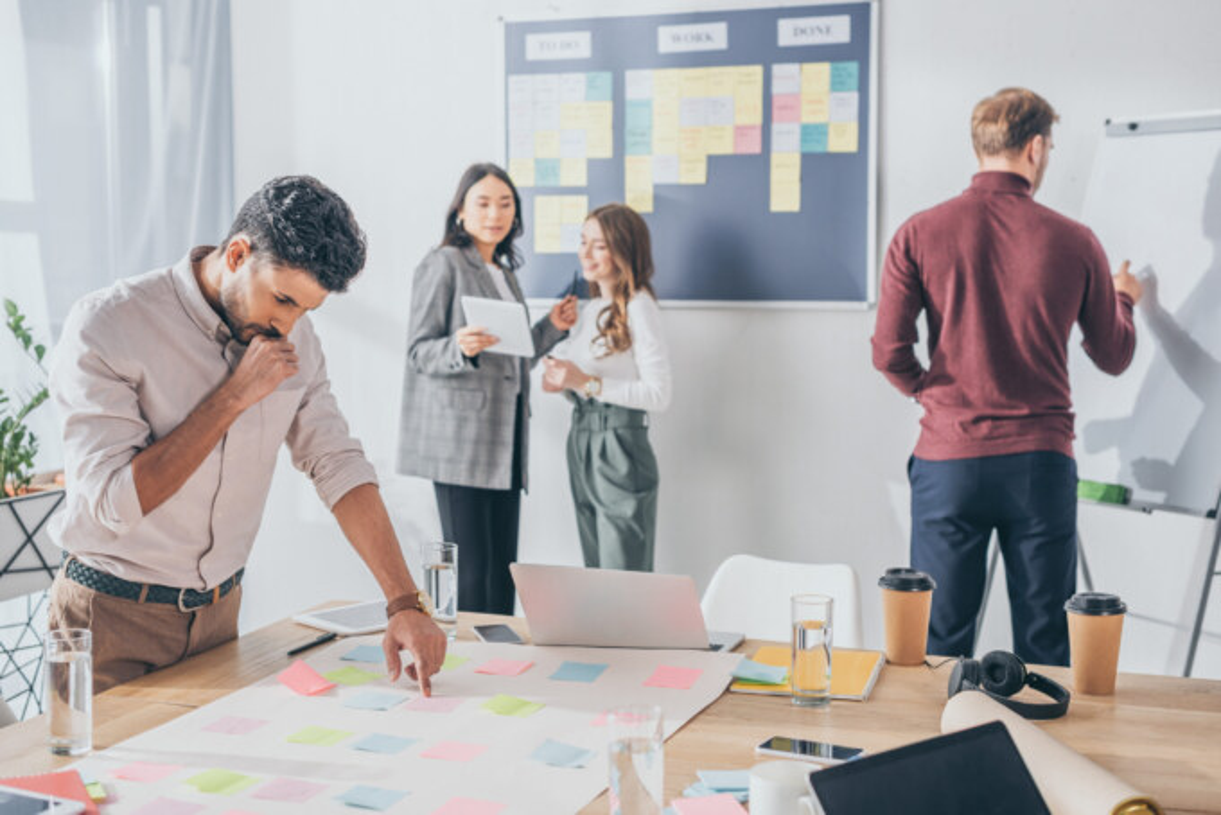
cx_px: 610
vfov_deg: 27.0
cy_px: 408
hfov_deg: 39.6
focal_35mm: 50
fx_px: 1696
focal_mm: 50
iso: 100
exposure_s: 1/200
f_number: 4
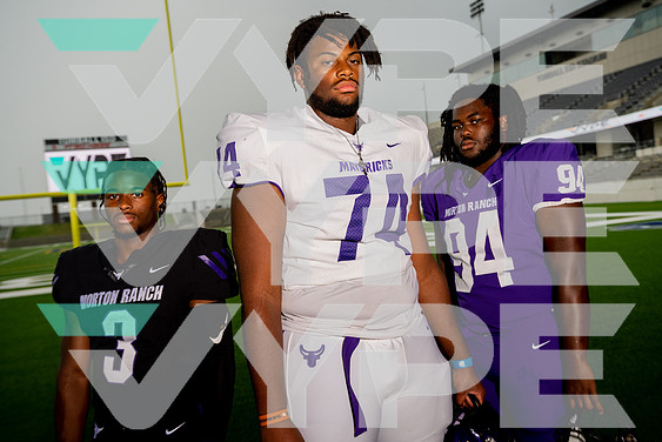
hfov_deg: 54.4
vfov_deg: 37.9
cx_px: 340
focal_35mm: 35
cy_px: 224
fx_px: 644
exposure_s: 1/1600
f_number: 4.5
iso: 1000
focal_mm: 34
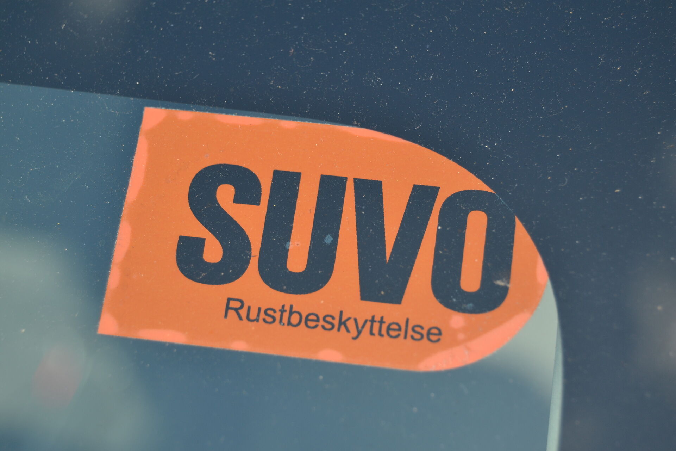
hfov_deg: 26.0
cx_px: 338
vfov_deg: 17.5
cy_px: 226
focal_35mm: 78
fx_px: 1465
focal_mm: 52
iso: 180
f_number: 5.6
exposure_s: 1/125
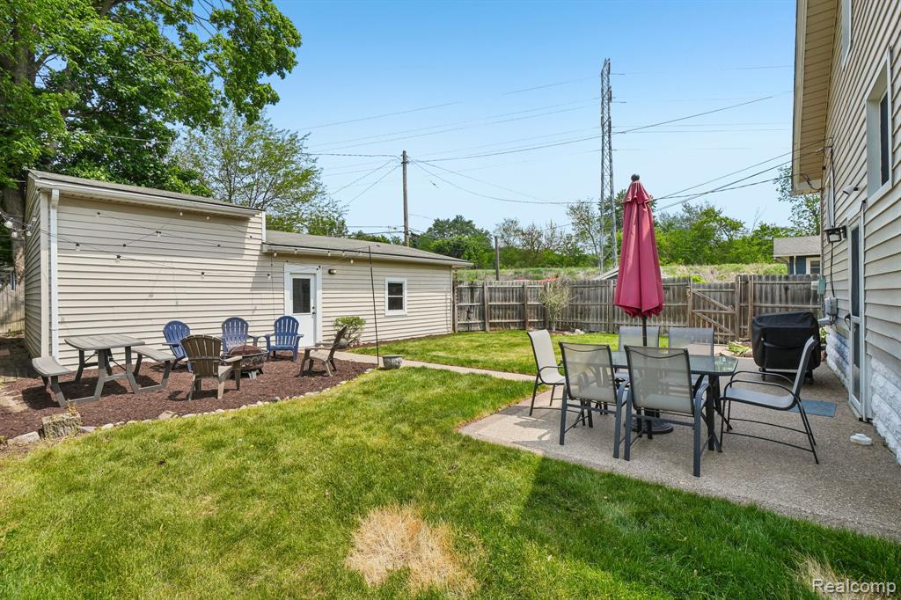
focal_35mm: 15
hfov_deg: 100.4
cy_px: 300
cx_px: 450
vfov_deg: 77.3
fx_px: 375
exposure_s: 1/250
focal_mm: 10
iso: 100
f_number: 8
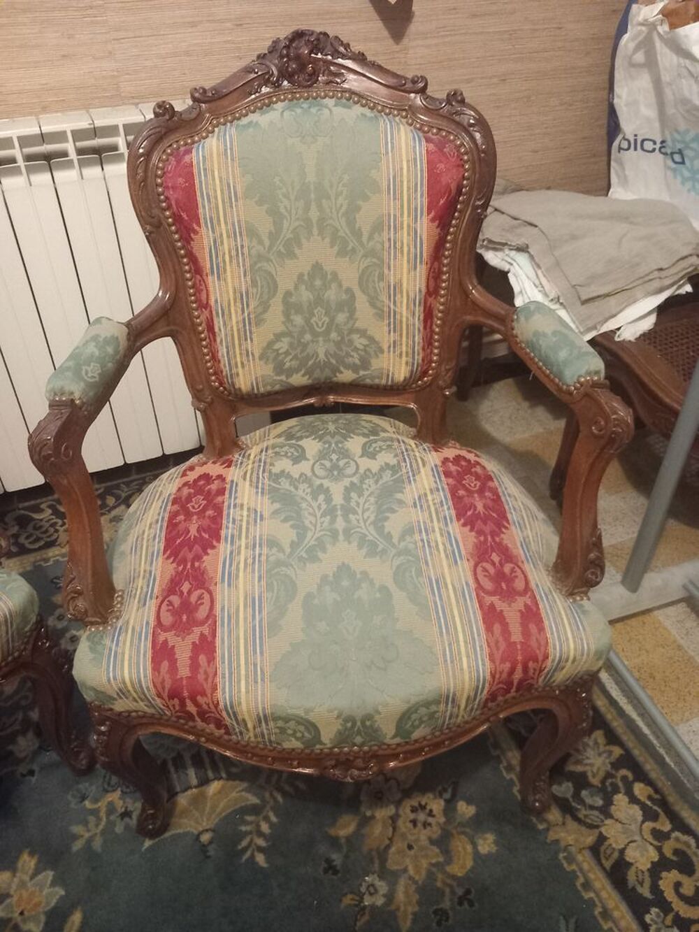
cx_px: 350
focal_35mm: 27
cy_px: 466
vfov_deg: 65.3
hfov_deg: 51.4
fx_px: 727
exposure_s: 1/14.3
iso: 1250
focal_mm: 4
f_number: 1.8
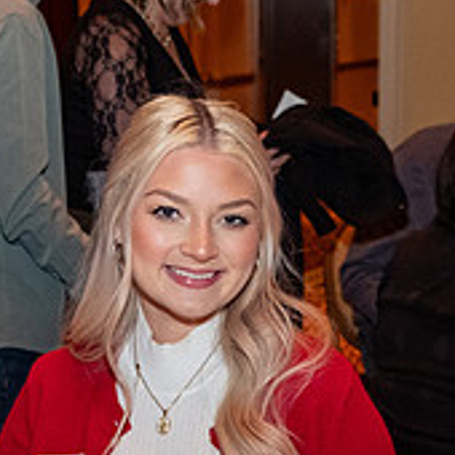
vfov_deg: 14.1
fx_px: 1814
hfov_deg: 14.3
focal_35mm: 122
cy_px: 448
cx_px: 225
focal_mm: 27.7
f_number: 3.2
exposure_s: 1/125
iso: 2500
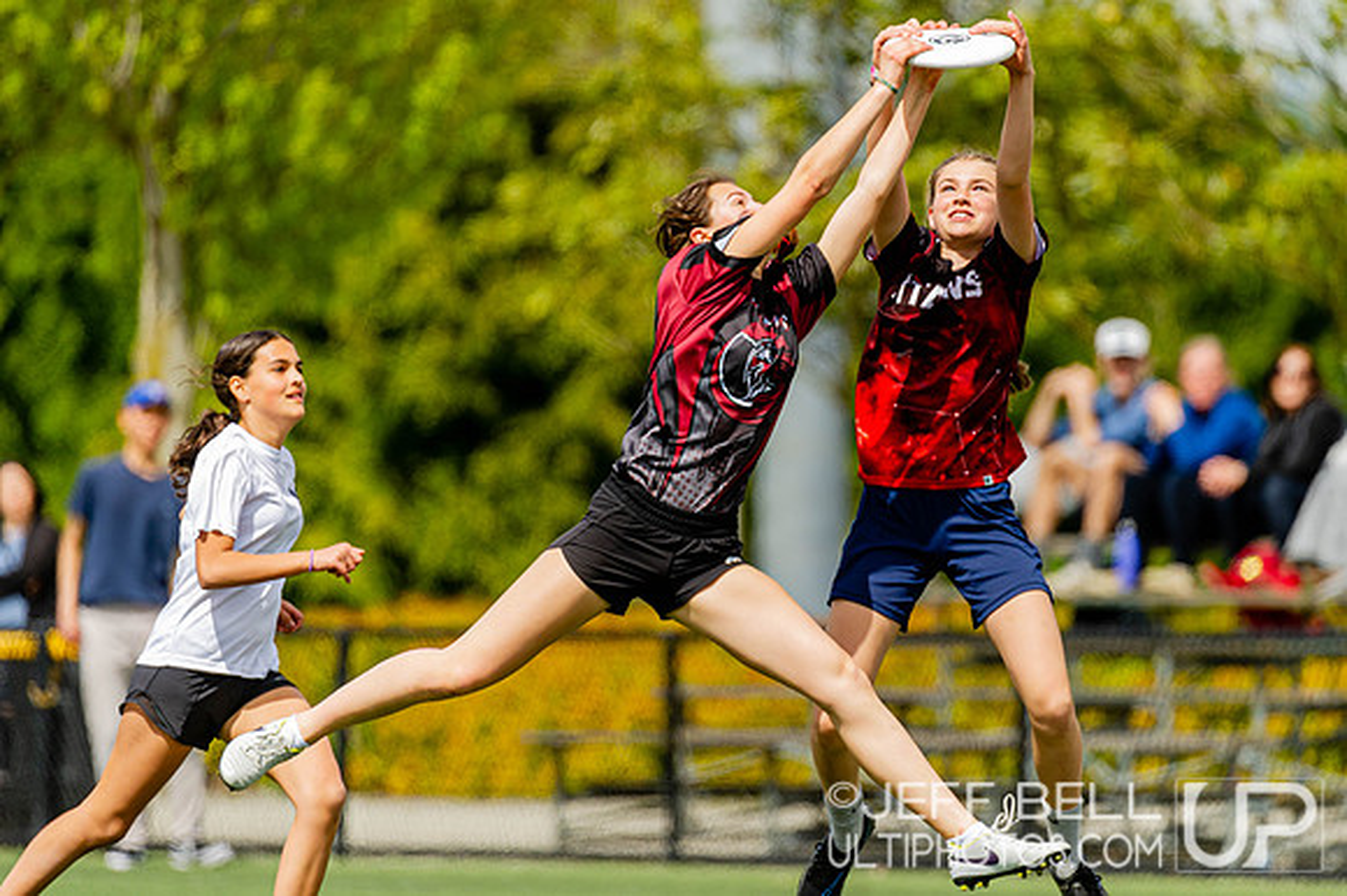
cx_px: 837
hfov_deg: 4.1
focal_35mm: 498
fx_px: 18618
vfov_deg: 2.8
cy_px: 433
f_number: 4
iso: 220
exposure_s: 1/1000
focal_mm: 400
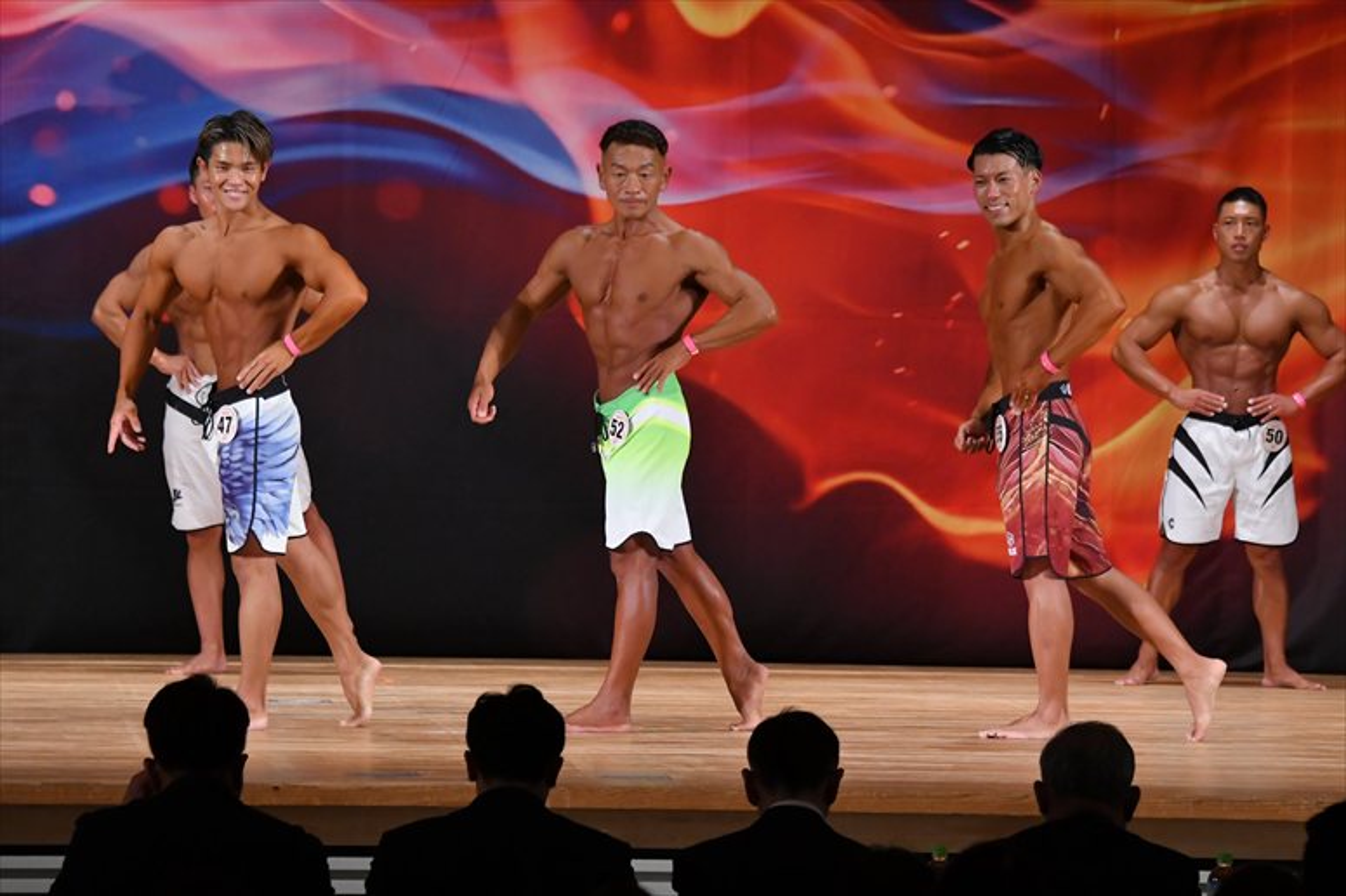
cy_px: 448
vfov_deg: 6.8
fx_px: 7549
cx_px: 673
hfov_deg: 10.2
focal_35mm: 202
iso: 3200
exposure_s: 1/400
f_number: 5.6
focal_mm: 135
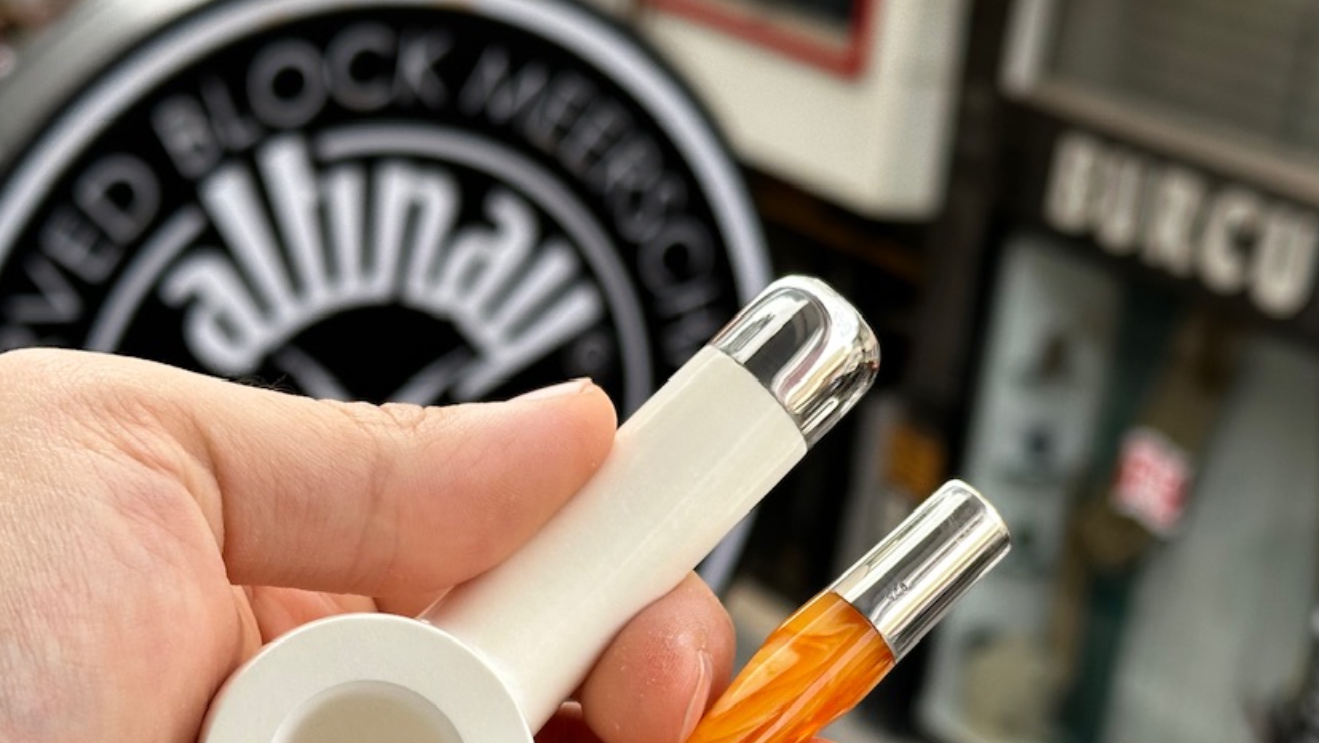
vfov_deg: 14.7
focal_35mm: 81
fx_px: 2833
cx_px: 599
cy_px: 700
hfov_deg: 26.2
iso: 64
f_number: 1.78
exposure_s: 1/762
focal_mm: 6.86
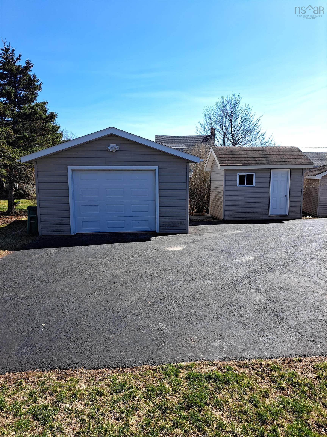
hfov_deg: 56.8
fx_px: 302
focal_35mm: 24
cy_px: 218
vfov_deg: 71.6
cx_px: 164
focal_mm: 5.23
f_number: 1.8
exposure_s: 1/739
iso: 50
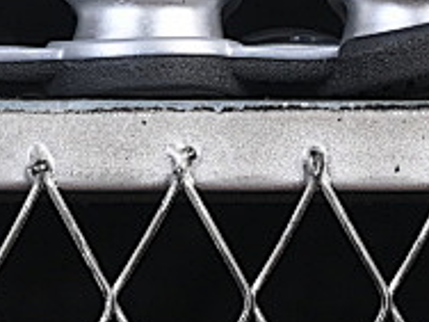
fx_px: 5143
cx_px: -167
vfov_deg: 3.5
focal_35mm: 415
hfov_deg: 4.8
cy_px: -413
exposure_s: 1/60
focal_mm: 50
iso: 160
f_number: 6.3
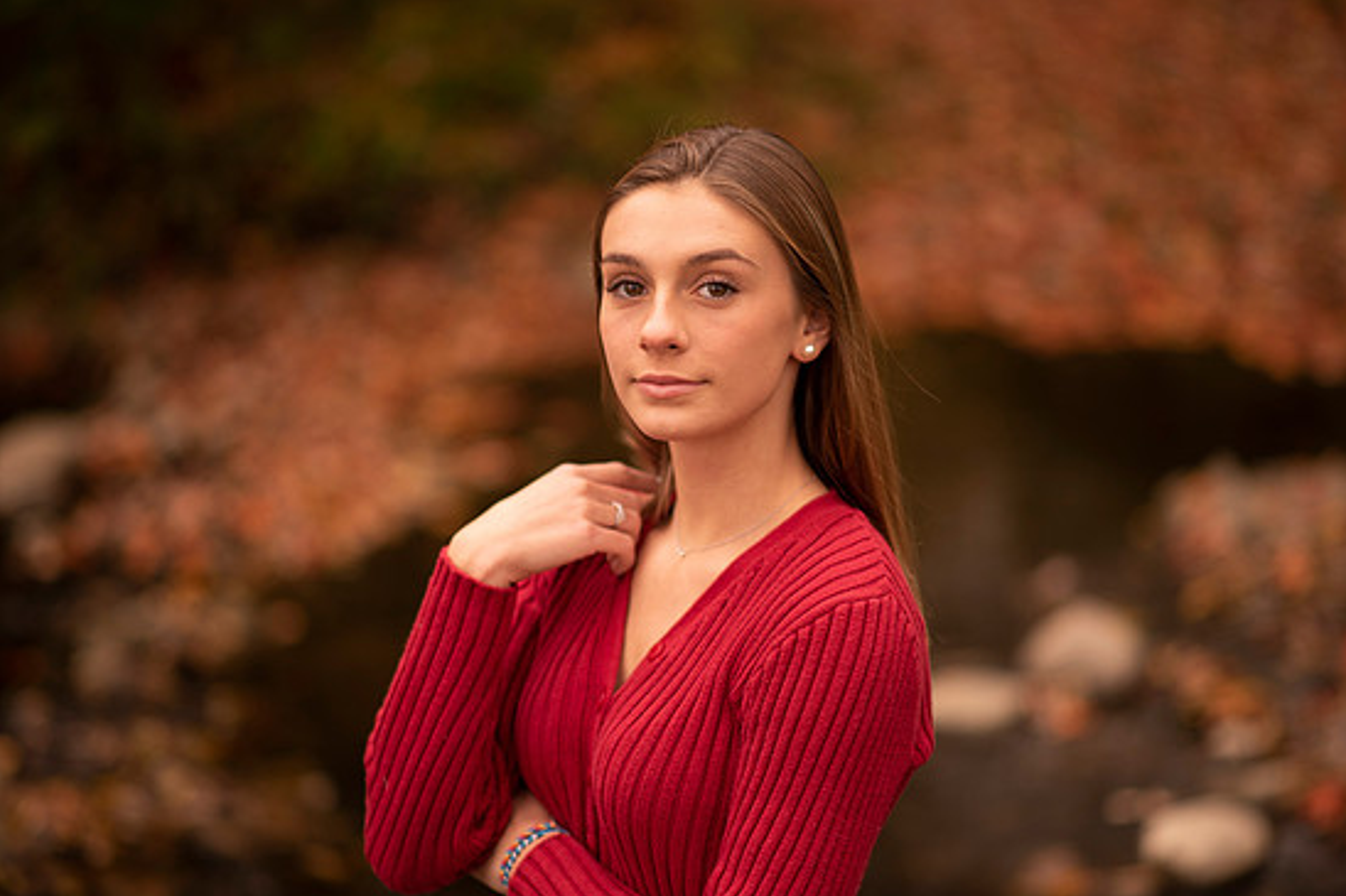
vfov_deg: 15.2
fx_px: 3364
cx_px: 690
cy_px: 470
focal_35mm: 90
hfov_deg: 22.6
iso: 100
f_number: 1.8
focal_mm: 85
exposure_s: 1/500
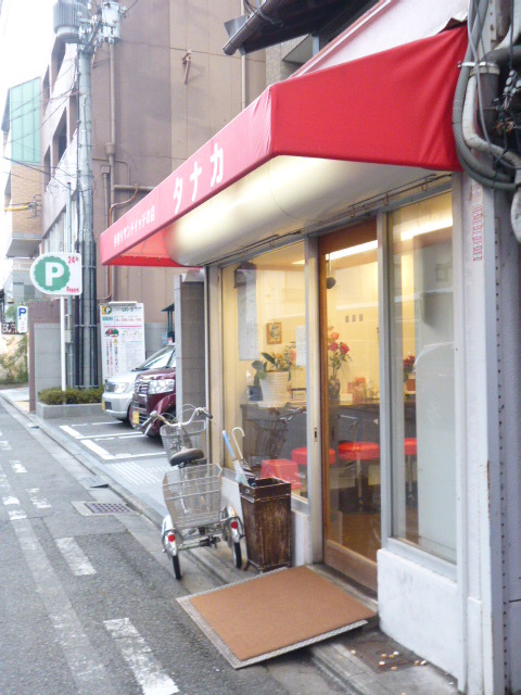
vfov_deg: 52.6
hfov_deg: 40.7
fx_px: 702
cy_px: 348
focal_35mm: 35
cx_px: 260
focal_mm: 6.3
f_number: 3.3
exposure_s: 1/40
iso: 400
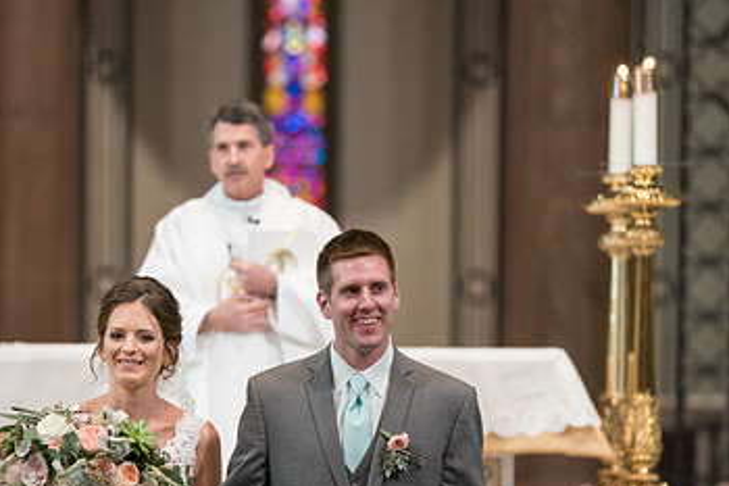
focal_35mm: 371
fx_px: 7509
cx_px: 332
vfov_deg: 3.7
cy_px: 379
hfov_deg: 5.6
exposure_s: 1/200
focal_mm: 200
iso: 2000
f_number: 2.8
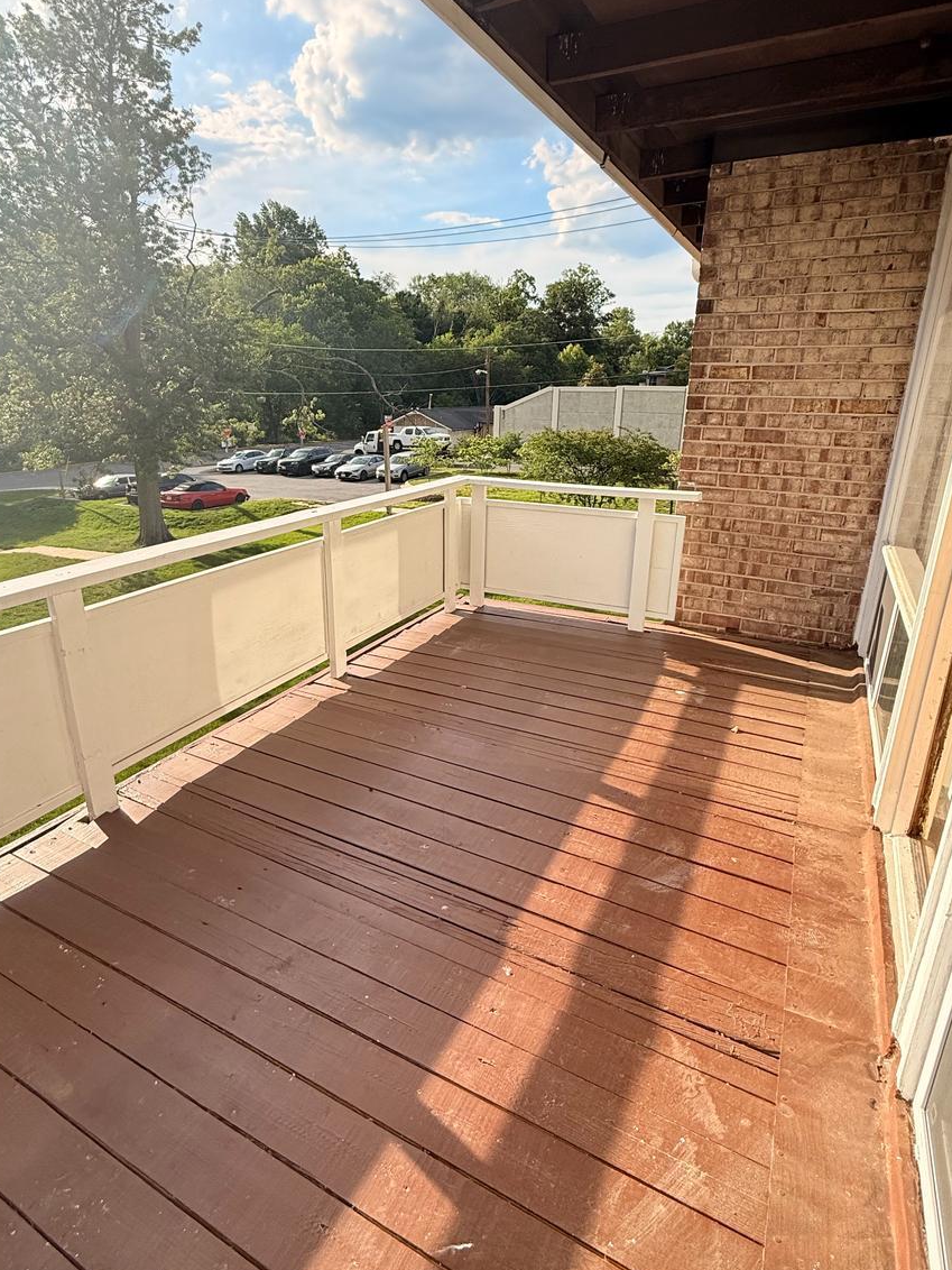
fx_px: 697
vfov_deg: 84.6
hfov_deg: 68.6
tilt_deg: -16.7
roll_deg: -1.0
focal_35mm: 19
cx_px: 452
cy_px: 605
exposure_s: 1/1211
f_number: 2.2
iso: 64
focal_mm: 2.22
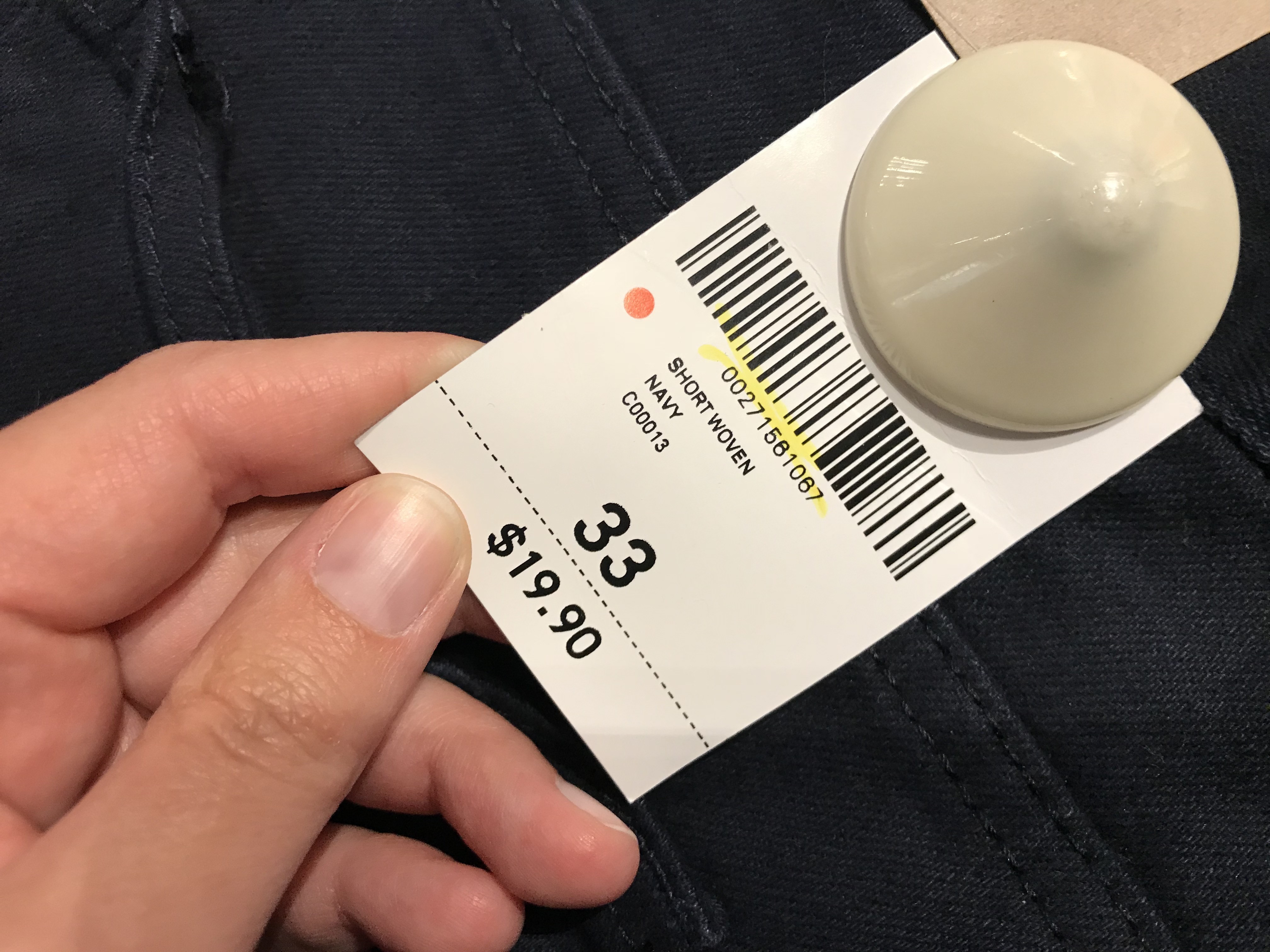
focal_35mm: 28
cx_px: 635
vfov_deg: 49.7
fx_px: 1027
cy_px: 476
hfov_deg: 63.4
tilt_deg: -68.8
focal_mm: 3.99
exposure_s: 1/30
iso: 32
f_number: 1.8
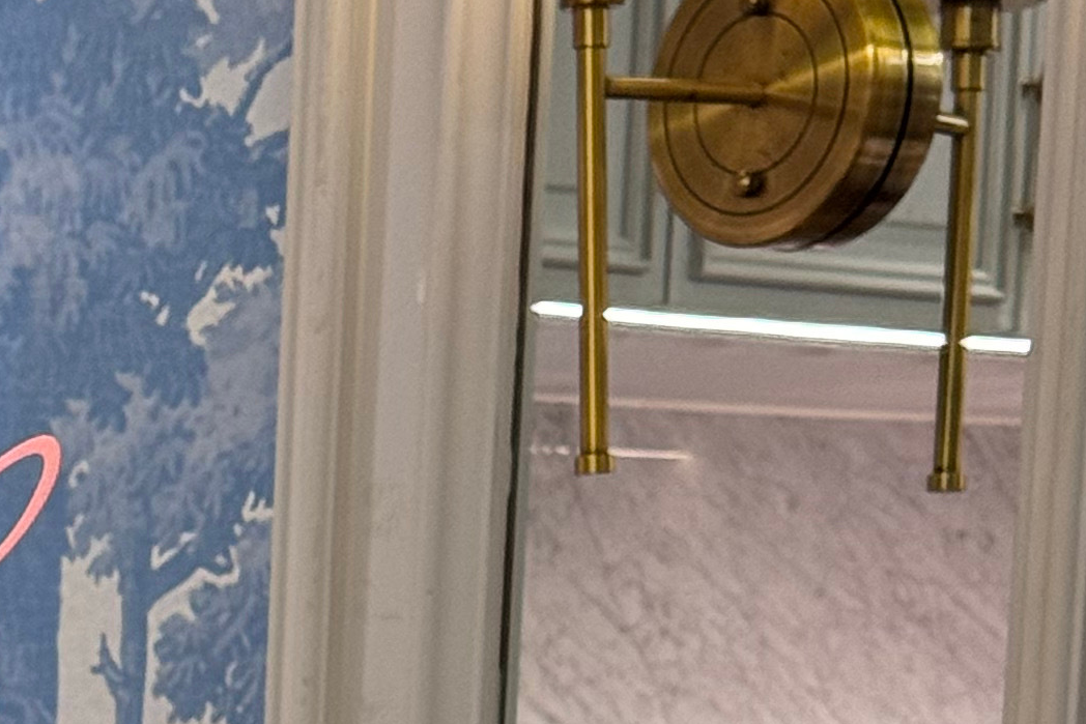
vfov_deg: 6.8
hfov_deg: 10.4
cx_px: -433
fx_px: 5792
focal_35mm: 192
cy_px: 1689
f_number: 1.78
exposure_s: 1/50
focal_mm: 6.86
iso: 80
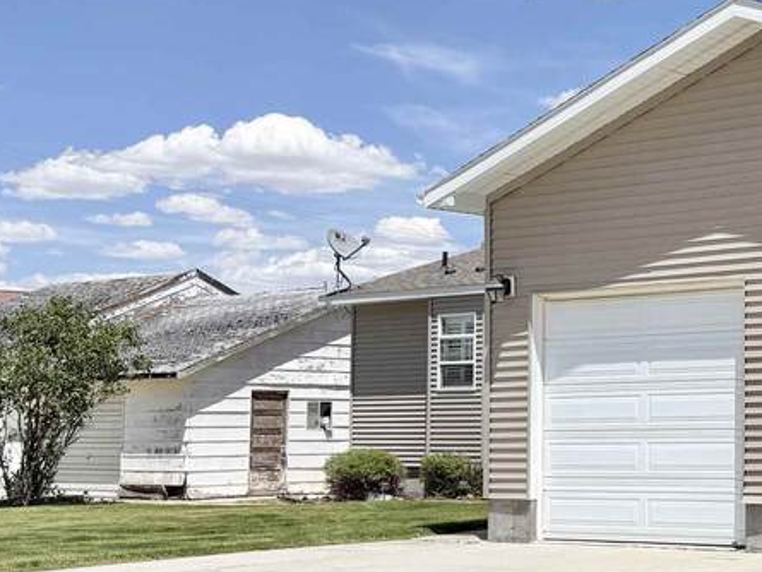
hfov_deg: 24.7
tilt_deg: +2.9
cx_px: 976
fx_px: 1519
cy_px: 348
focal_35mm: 69
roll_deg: +0.4
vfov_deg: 21.3
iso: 80
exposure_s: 1/7353
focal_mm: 6.76
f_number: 1.78
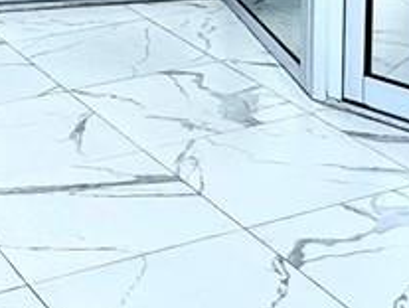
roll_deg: +0.7
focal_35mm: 108
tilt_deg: -12.6
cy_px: -71
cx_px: 180
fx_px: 1278
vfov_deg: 13.3
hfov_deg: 18.2
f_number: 2.2
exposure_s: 1/889
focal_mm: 2.22
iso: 40
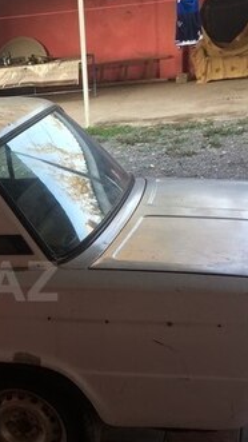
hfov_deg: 17.8
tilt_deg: -19.8
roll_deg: +8.9
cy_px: 281
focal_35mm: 63
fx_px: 737
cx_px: -79
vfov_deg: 33.1
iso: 50
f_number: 2.2
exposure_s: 1/100
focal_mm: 4.15
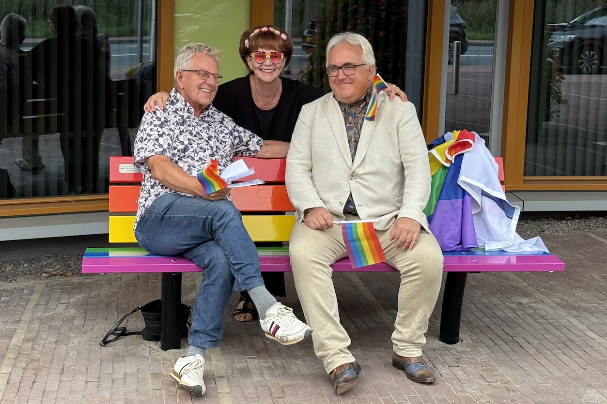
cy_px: 203
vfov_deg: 26.5
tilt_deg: -7.7
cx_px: 301
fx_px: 860
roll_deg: -1.6
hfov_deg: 38.9
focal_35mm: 51
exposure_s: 1/596
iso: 100
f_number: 1.78
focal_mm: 6.76
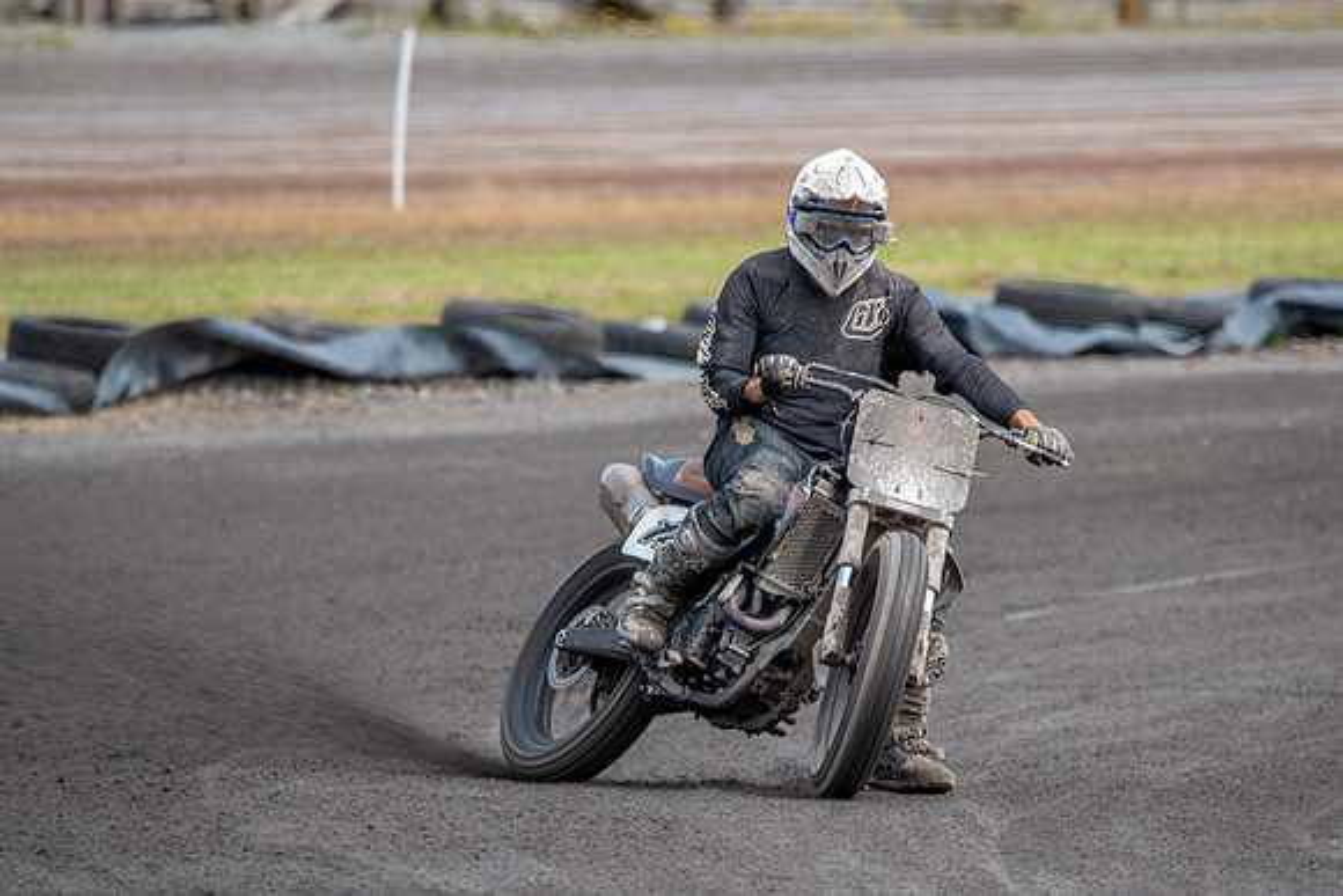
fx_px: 31079
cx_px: 780
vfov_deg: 1.7
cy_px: 613
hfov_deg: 2.5
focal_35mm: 833
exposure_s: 1/250
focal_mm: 600
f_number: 7.1
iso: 200
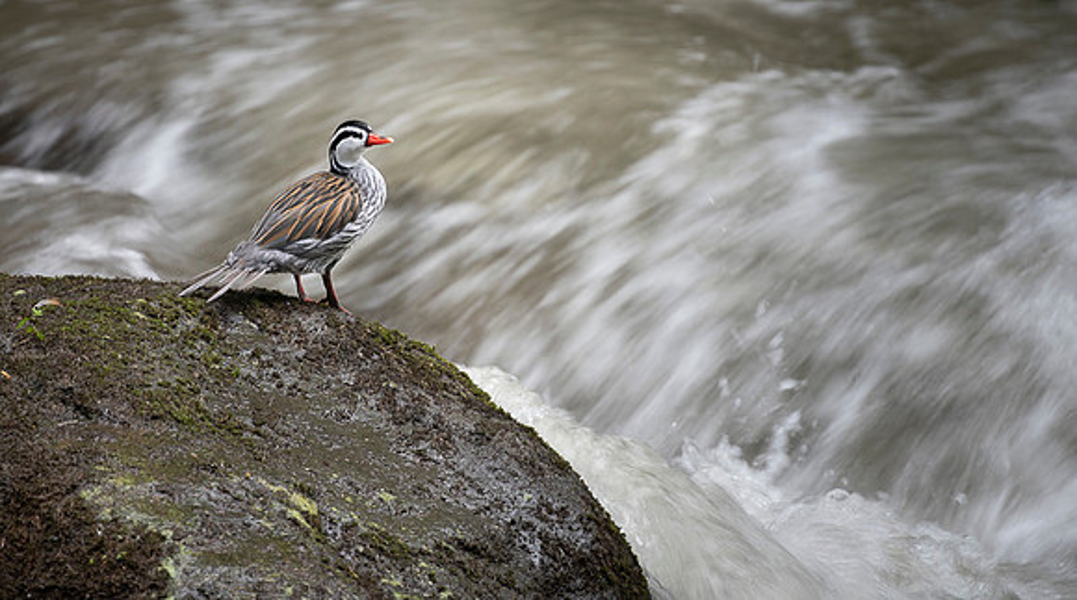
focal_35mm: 633
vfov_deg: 1.9
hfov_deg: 3.4
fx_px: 18043
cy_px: 206
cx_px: 486
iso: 31
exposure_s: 1/30
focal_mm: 550
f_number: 5.6
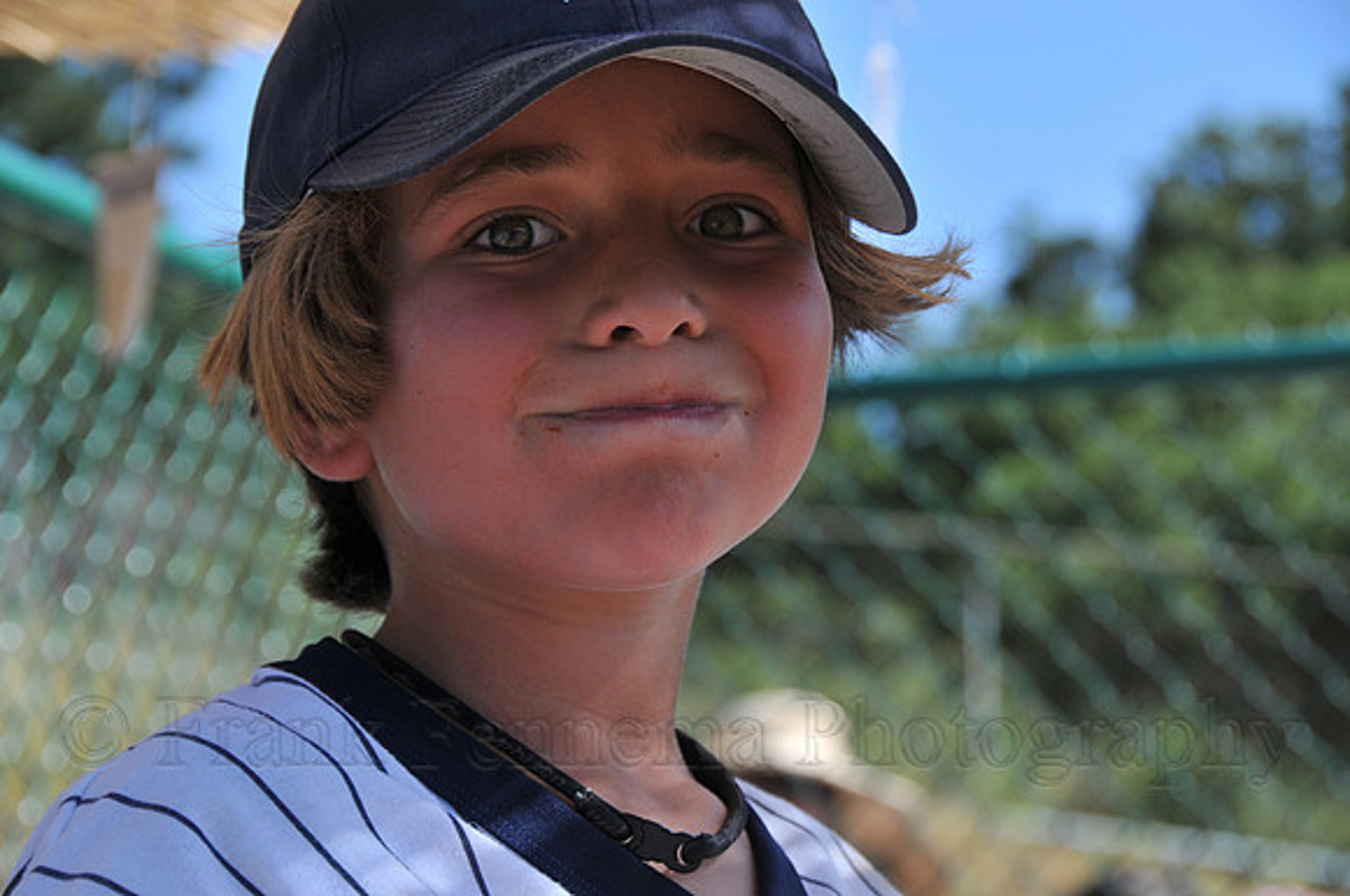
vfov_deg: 11.1
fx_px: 4606
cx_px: 675
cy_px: 448
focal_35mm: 123
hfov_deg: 16.7
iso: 200
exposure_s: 1/500
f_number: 8
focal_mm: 82
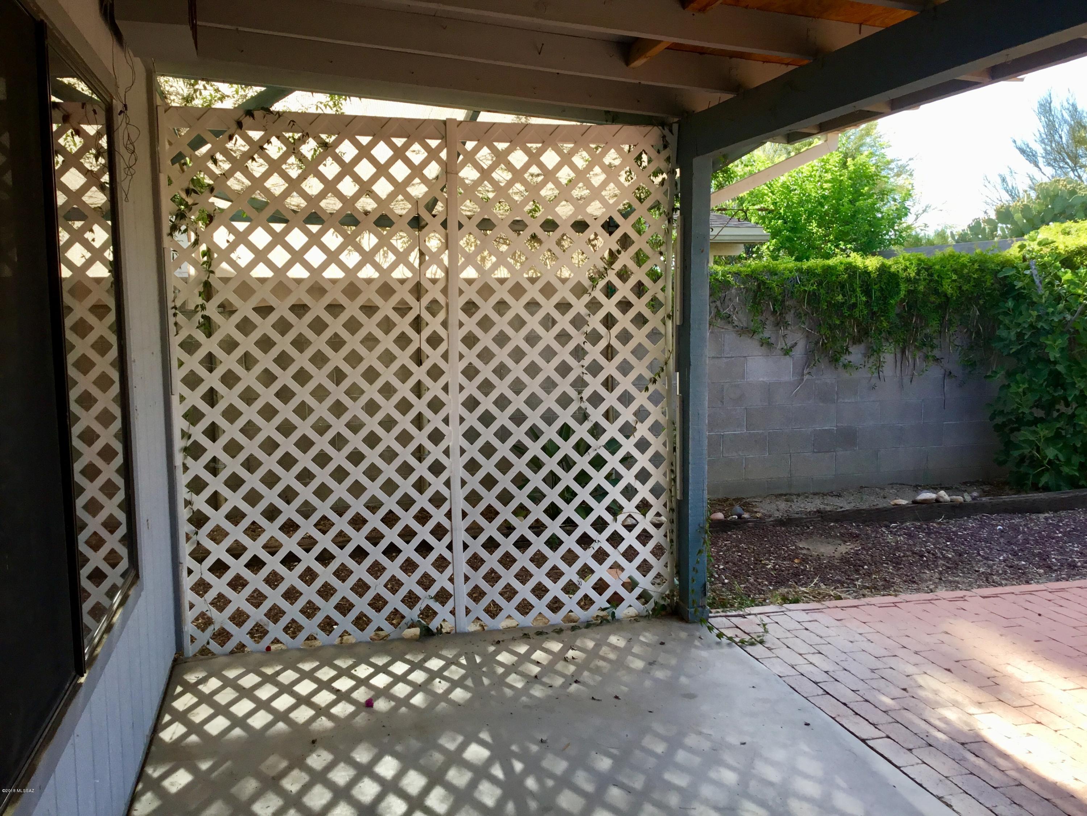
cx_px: 544
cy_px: 408
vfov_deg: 45.4
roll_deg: +1.4
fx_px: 973
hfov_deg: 58.4
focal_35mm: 31
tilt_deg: -5.5
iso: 25
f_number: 2.4
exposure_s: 1/238
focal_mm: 3.3
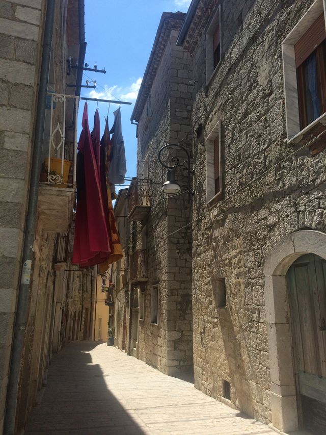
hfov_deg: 48.2
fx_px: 364
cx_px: 163
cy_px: 218
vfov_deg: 61.7
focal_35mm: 29
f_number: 2.2
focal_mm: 4.15
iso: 32
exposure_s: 1/2160
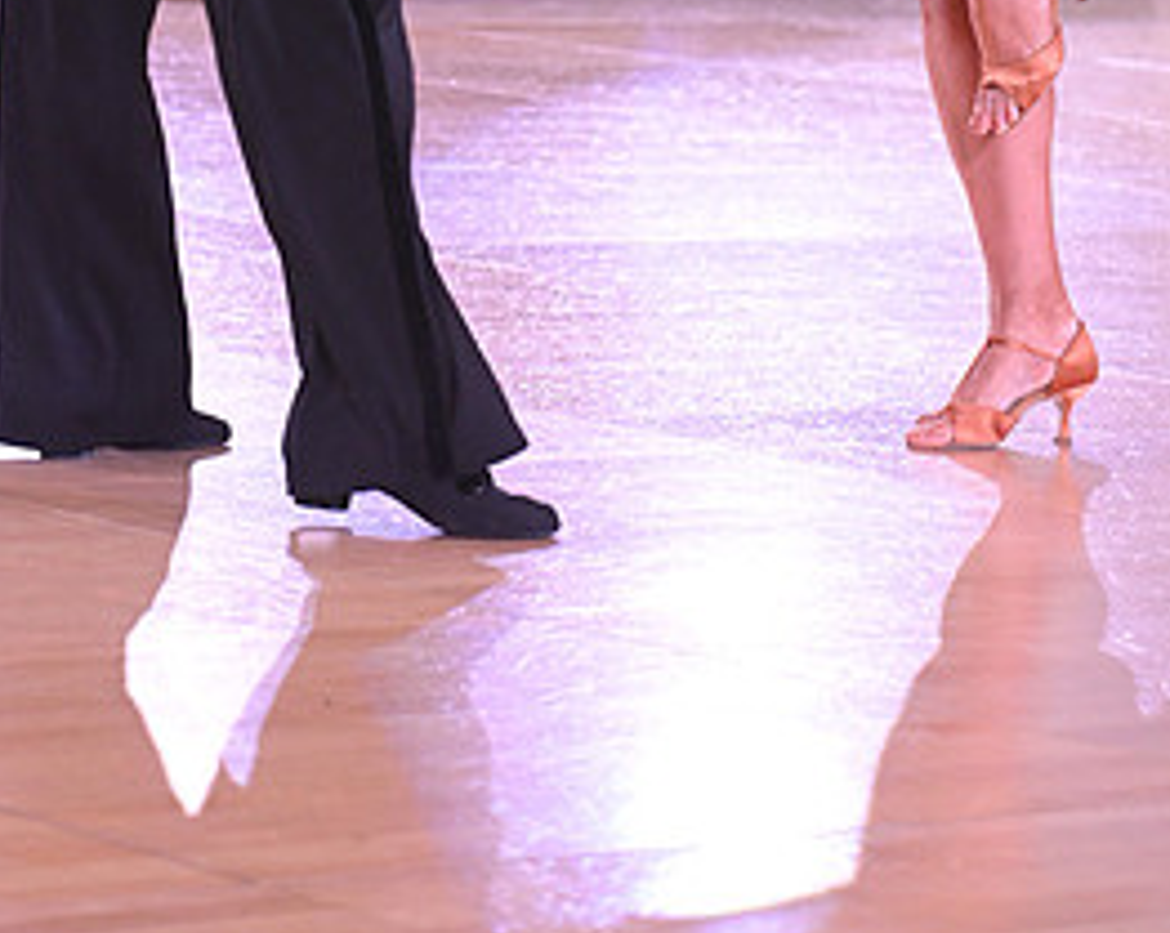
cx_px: 534
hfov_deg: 9.3
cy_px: -277
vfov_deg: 7.3
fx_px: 7194
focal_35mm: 208
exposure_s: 1/320
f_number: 4.5
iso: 2500
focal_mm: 100
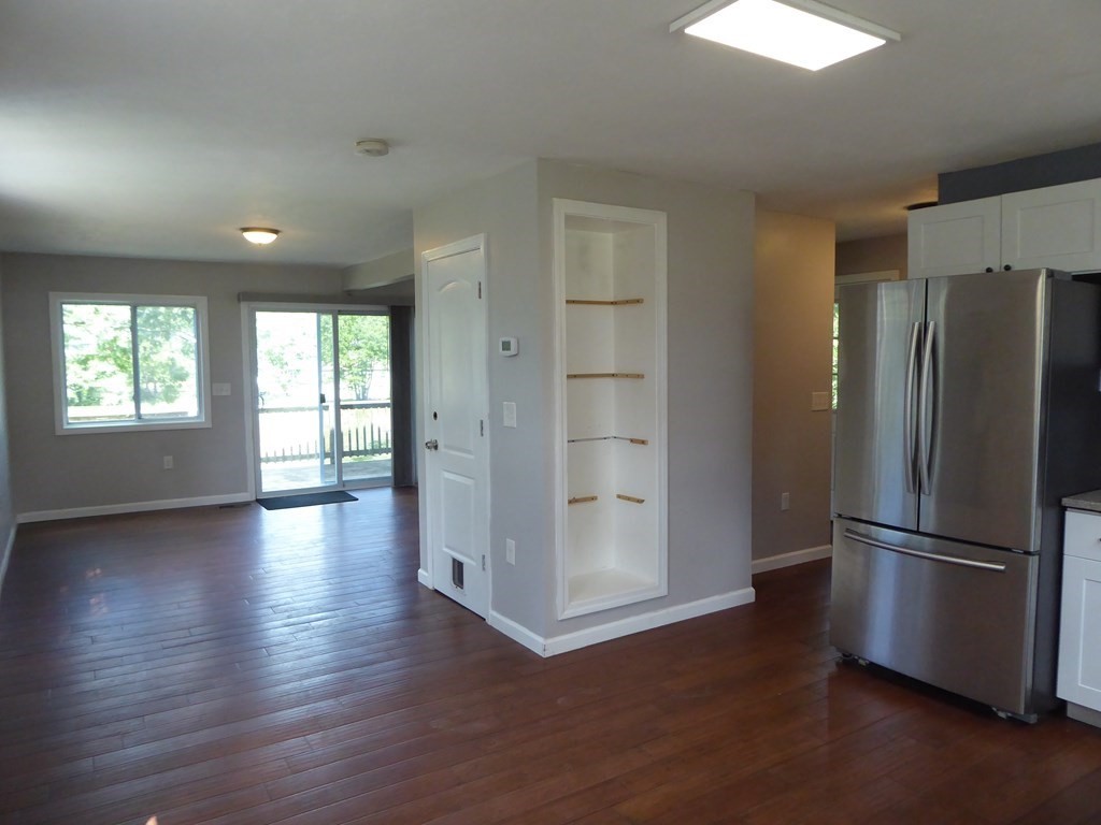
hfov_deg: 69.4
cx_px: 550
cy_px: 412
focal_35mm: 25
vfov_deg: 54.9
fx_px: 795
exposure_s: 1/125
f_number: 3.3
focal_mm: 4.3
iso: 400
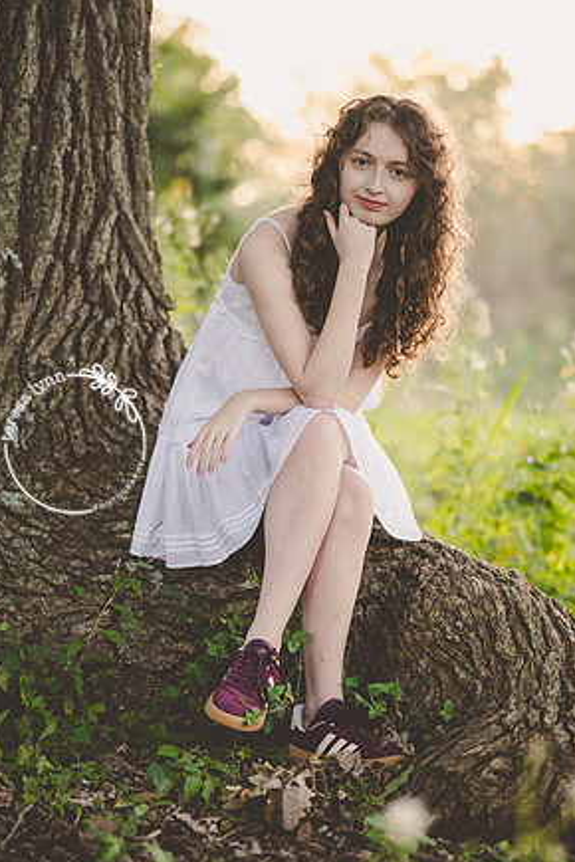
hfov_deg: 15.5
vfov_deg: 23.1
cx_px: 286
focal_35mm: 88
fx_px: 2108
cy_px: 442
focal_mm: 85
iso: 640
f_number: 2
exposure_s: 1/400
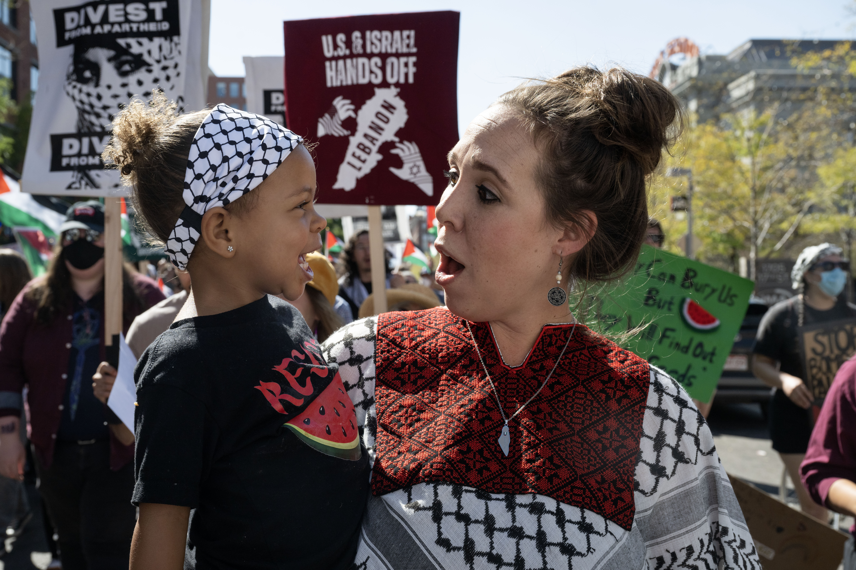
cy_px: 285
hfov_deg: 47.4
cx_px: 428
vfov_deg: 32.6
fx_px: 975
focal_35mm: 41
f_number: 8
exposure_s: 1/1000
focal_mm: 41
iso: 400
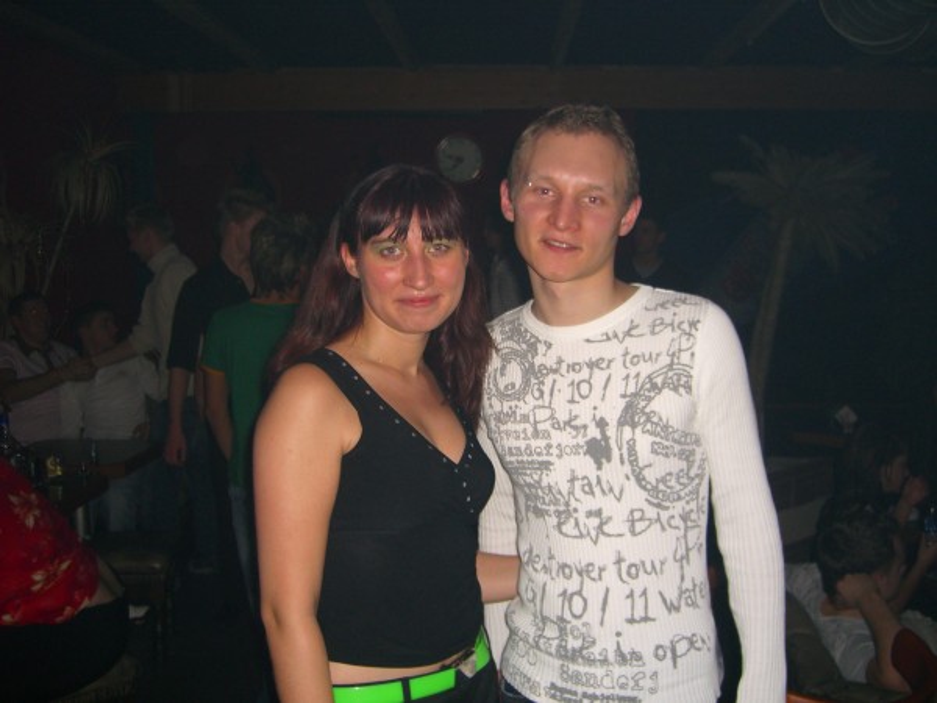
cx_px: 468
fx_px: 1029
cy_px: 352
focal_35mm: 38
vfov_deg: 37.7
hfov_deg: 49.0
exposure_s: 1/60
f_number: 2.8
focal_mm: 7.9
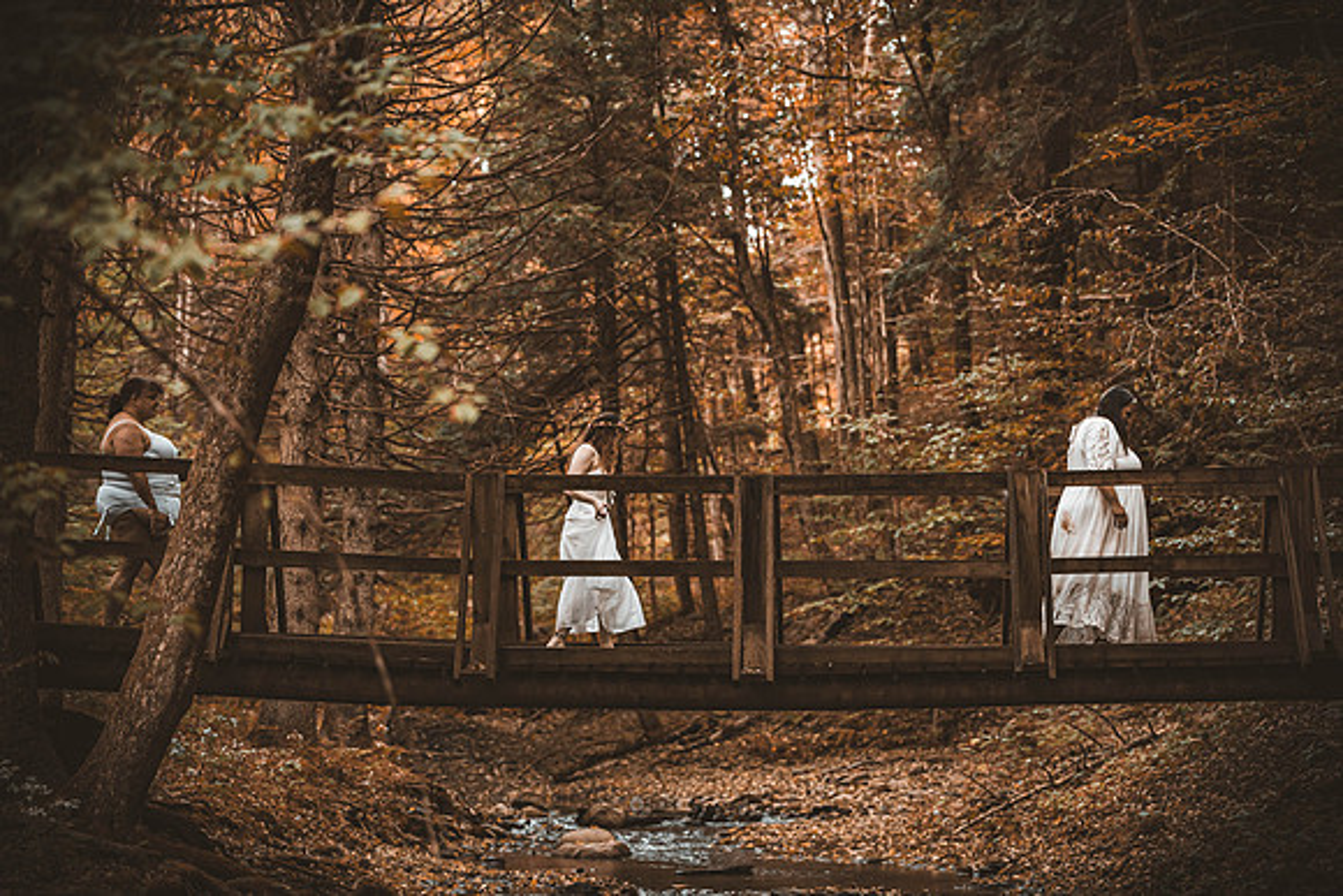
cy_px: 448
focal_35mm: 82
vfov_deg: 16.7
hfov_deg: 24.8
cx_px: 672
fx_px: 3060
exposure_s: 1/250
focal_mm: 82
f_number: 2.8
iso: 1250
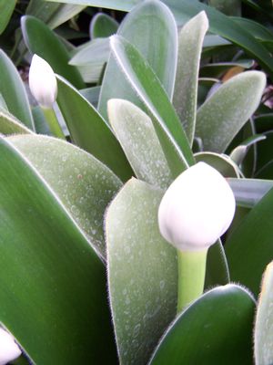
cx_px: 136
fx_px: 400
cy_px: 182
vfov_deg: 49.0
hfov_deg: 37.7
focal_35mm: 38
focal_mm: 6.3
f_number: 2.8
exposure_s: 1/15
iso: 140
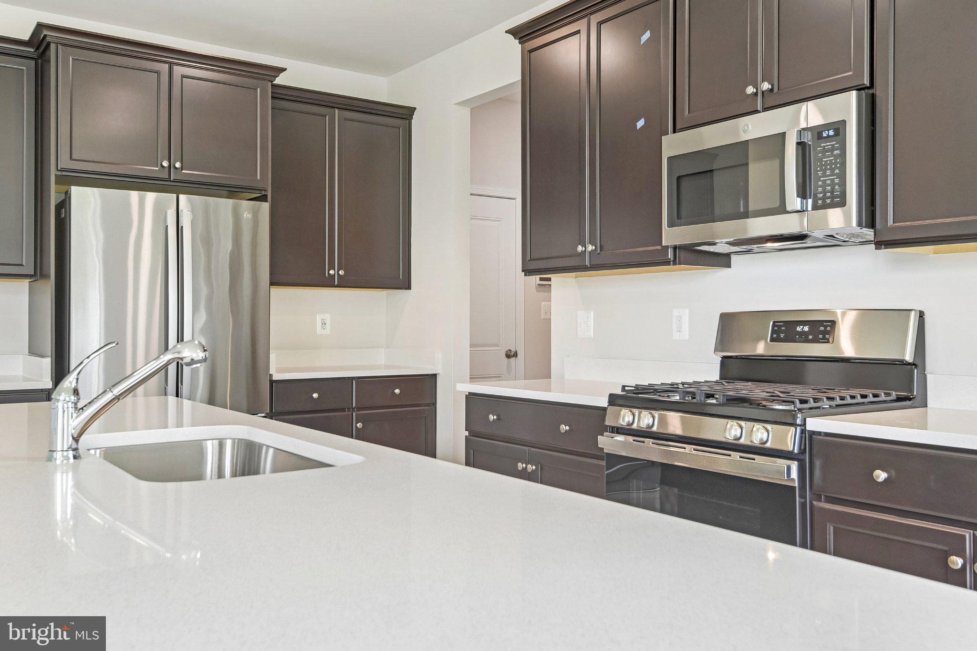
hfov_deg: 60.3
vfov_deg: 42.3
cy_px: 326
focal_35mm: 31
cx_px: 488
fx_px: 841
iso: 400
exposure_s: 1/40
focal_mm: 31
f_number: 8
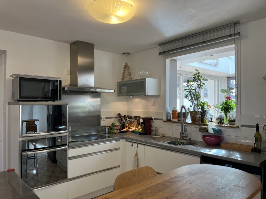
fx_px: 200
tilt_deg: -0.3
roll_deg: -0.1
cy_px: 100
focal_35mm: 26
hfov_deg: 67.3
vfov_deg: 53.1
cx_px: 133
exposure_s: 1/100
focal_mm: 5.1
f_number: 1.6
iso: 50
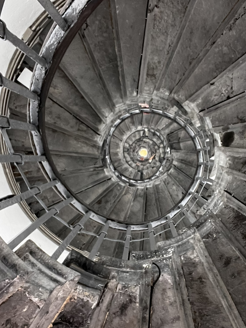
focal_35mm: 43
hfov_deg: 33.5
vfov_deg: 43.7
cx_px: 148
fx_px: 407
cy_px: 186
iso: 320
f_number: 2.2
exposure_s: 1/33
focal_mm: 2.71
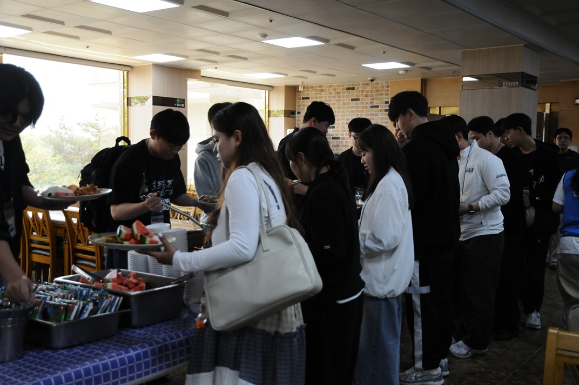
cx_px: 290
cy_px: 192
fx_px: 602
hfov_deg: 51.3
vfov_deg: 35.4
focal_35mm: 38
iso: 800
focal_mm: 25
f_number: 4
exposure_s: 1/160
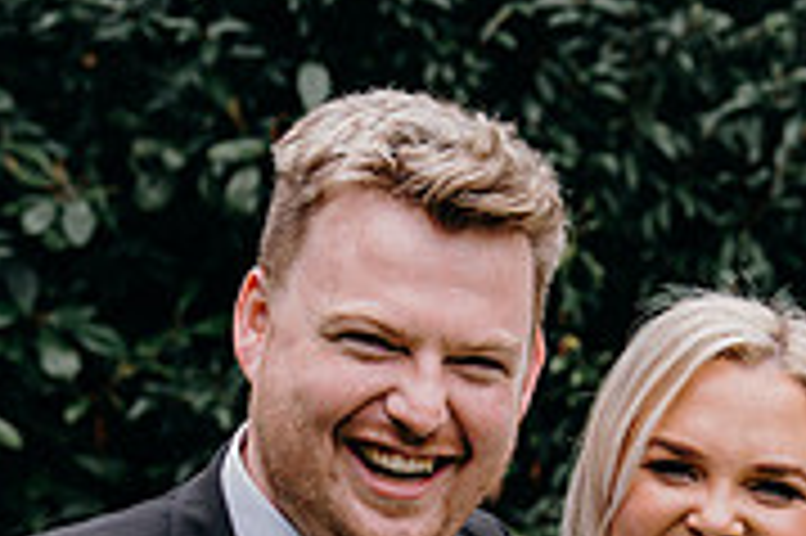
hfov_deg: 12.7
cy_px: 804
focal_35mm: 162
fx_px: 3624
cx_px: 603
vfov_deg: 8.3
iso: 160
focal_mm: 50
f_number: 3.5
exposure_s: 1/200
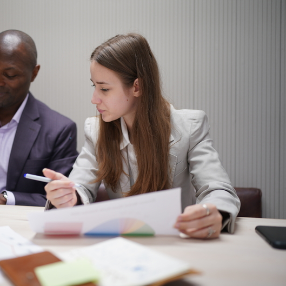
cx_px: 73
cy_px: 144
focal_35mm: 45
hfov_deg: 36.7
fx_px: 421
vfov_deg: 37.6
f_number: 1.4
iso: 100
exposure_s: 1/40
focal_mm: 35
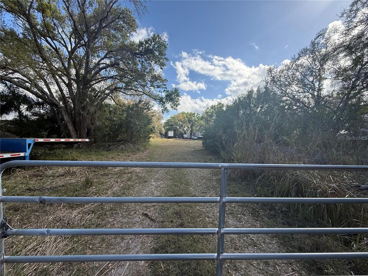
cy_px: 138
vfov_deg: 85.7
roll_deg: -1.1
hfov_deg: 102.1
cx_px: 184
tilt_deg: -0.2
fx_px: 149
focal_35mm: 14
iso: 64
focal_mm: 2.22
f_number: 2.2
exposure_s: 1/1050
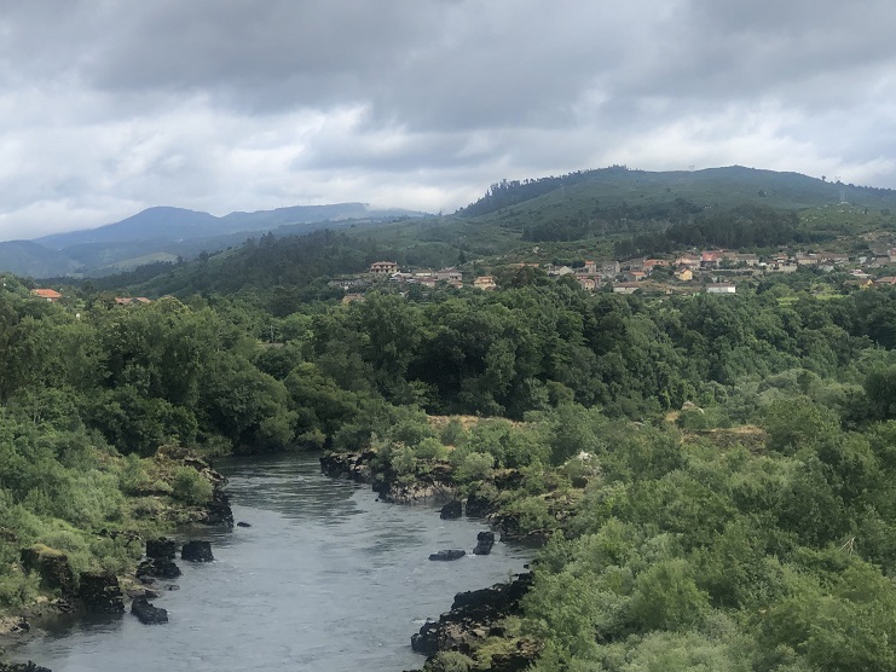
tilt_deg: +1.9
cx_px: 371
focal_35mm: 82
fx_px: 2123
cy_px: 244
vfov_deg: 18.0
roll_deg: -0.2
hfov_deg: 23.8
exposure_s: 1/800
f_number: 2.8
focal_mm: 6.6
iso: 20
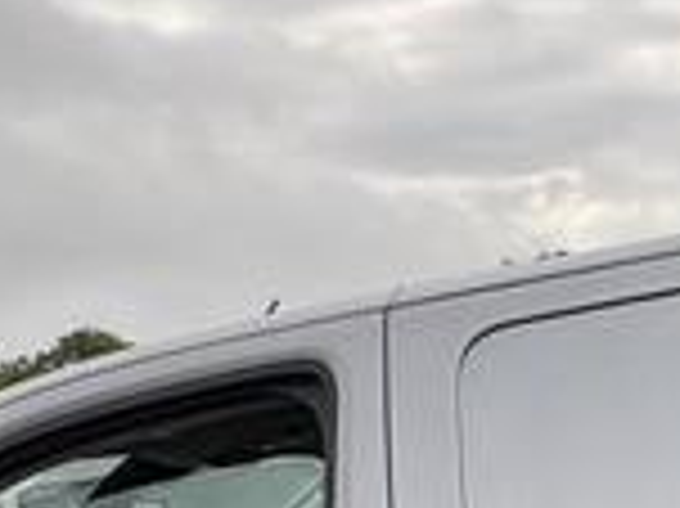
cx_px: 820
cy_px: 697
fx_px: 1629
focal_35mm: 83
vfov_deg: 16.6
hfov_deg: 21.8
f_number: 2.2
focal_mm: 2.22
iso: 40
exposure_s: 1/462
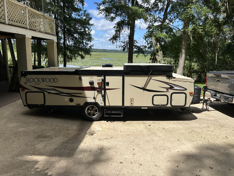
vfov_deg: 53.1
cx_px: 117
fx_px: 176
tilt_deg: -12.7
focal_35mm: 26
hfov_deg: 67.3
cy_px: 88
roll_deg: -1.9
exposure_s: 1/3831
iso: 50
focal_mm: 5.7
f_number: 1.5
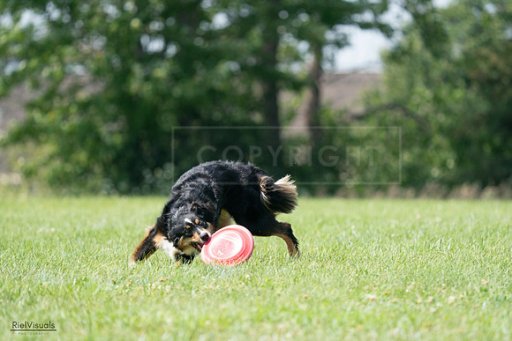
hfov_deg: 5.7
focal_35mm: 362
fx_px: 5149
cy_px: 170
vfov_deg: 3.8
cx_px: 256
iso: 2000
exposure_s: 1/4000
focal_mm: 362
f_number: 6.3
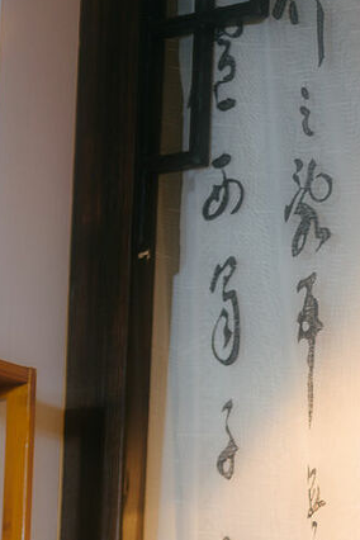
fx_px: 2775
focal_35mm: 185
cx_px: 479
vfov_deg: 10.6
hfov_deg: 7.3
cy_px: 868
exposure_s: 1/125
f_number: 1.8
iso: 100
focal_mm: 50
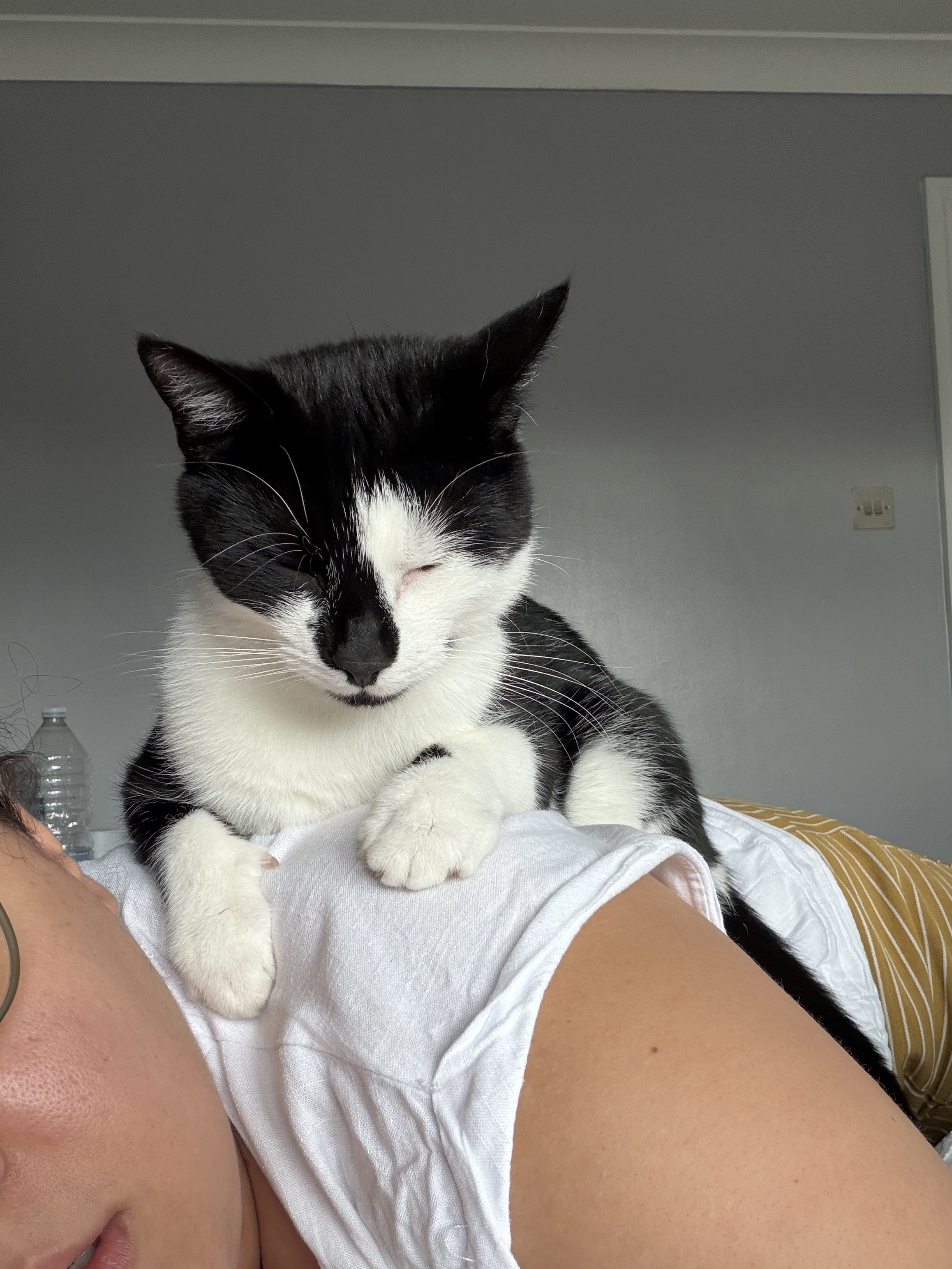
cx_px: 476
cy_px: 634
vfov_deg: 60.0
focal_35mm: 30
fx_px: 1100
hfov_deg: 46.8
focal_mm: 2.71
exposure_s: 1/89
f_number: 1.9
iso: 80
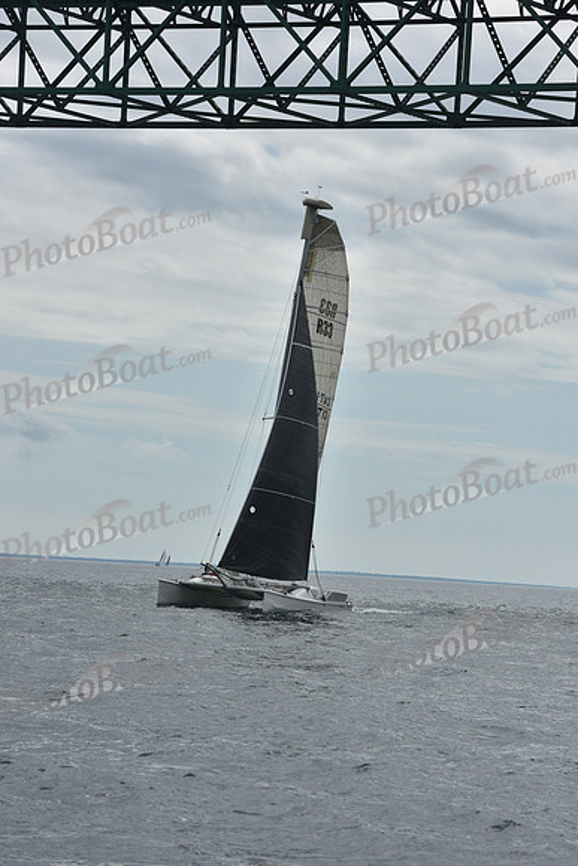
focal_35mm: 140
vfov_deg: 14.7
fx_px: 3369
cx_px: 289
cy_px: 433
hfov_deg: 9.8
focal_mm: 140
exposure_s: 1/800
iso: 250
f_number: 13
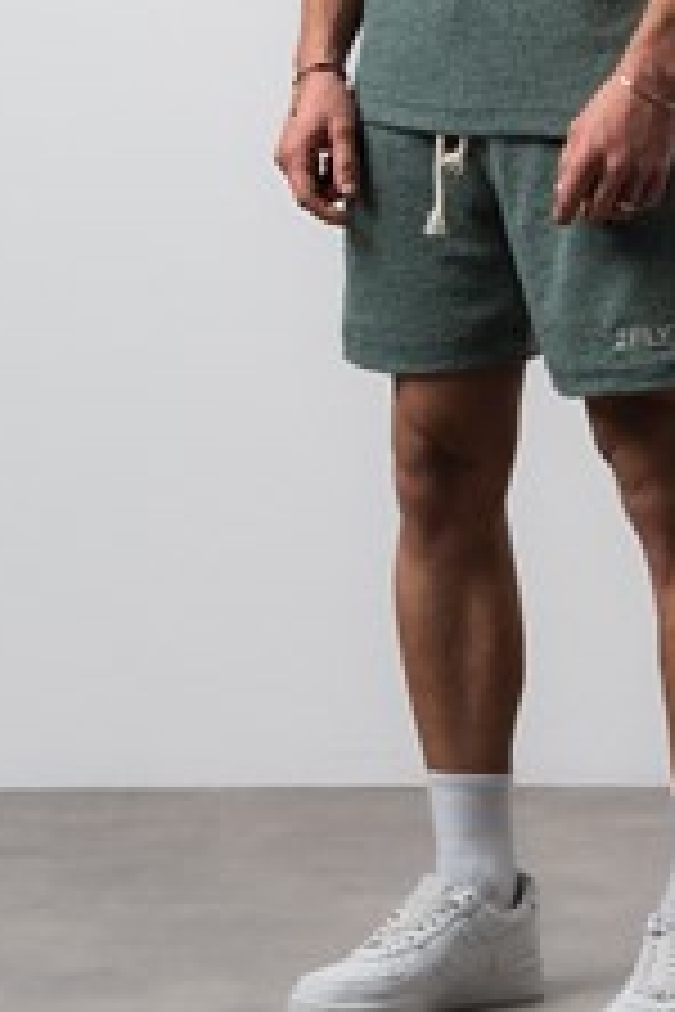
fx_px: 5259
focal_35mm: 187
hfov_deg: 7.3
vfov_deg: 10.8
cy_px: -117
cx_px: 544
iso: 100
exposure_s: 1/125
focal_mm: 70
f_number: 10
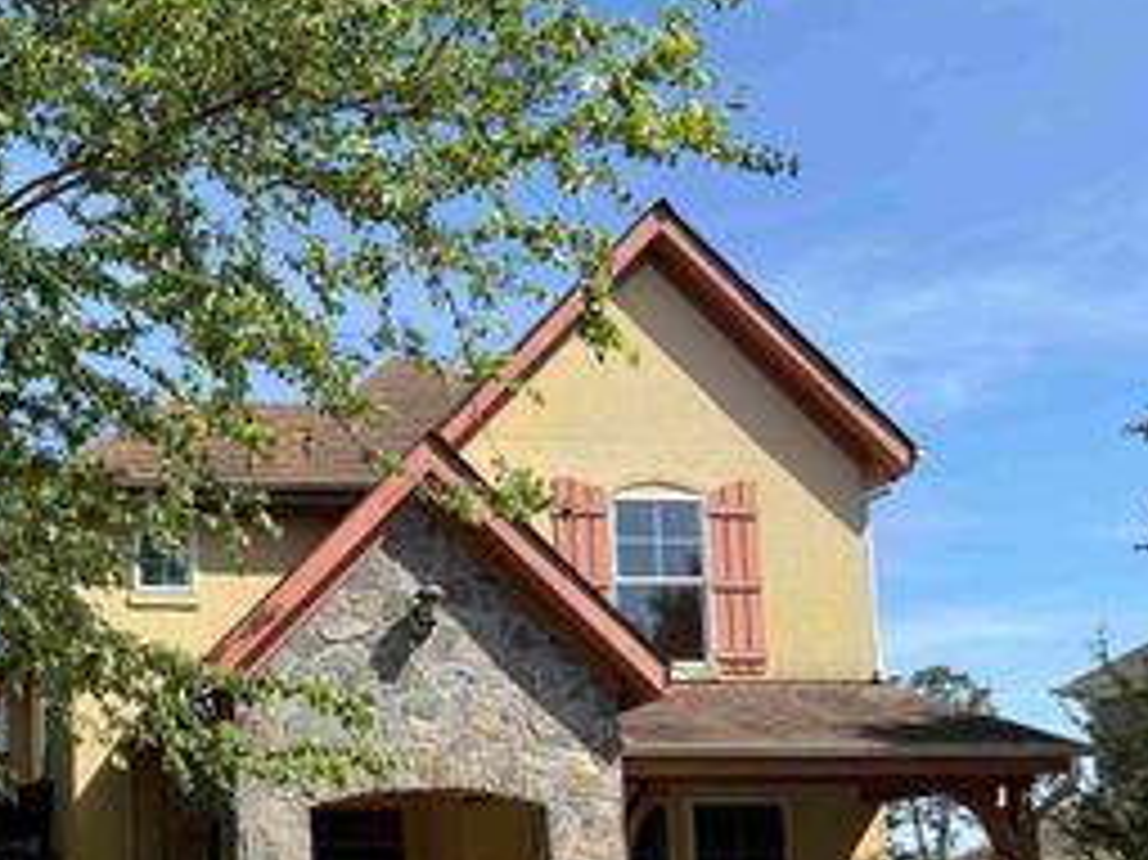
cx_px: 126
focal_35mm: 47
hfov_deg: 37.9
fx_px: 1558
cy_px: 718
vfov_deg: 29.9
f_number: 1.78
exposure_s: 1/2445
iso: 80
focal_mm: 6.76
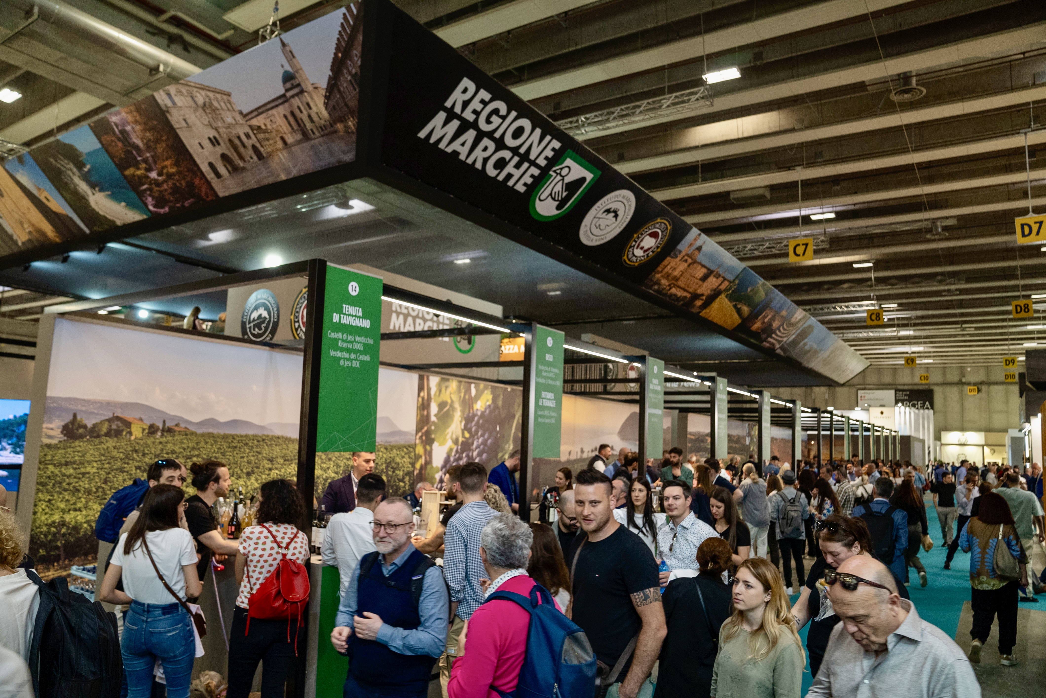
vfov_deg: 53.2
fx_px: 698
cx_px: 523
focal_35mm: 24
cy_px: 349
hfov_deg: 73.7
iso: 1000
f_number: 4
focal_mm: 24
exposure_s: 1/80
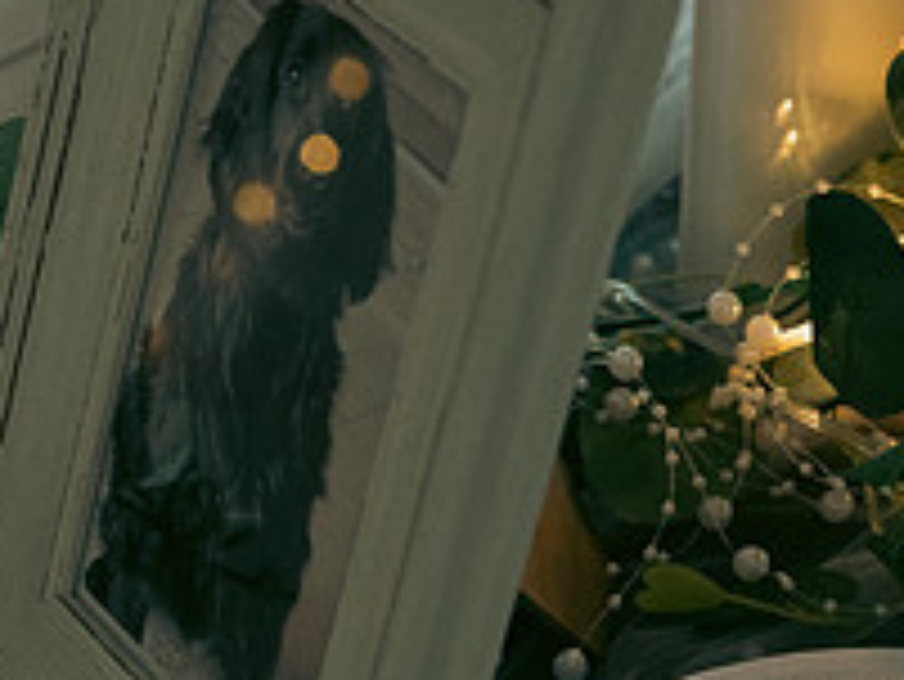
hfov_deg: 14.5
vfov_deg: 11.1
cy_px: 646
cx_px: 989
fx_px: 3475
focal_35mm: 133
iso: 5000
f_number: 5.6
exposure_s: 1/200
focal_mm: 48
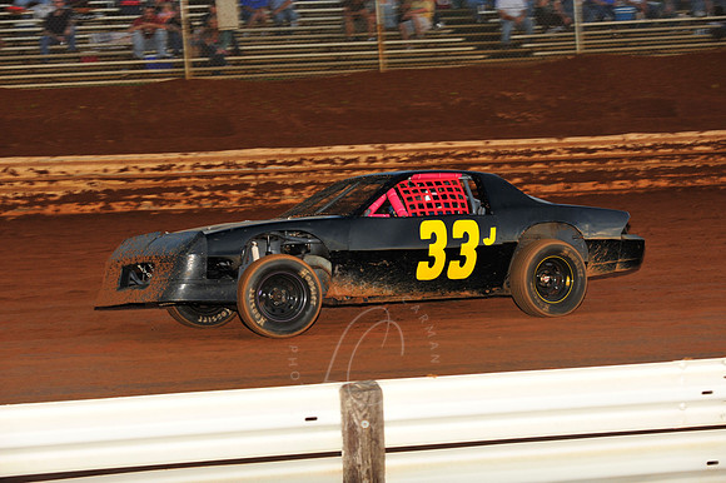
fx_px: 2257
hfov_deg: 18.3
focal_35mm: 112
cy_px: 242
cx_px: 363
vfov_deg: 12.2
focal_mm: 112
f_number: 7.1
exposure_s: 1/320
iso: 800
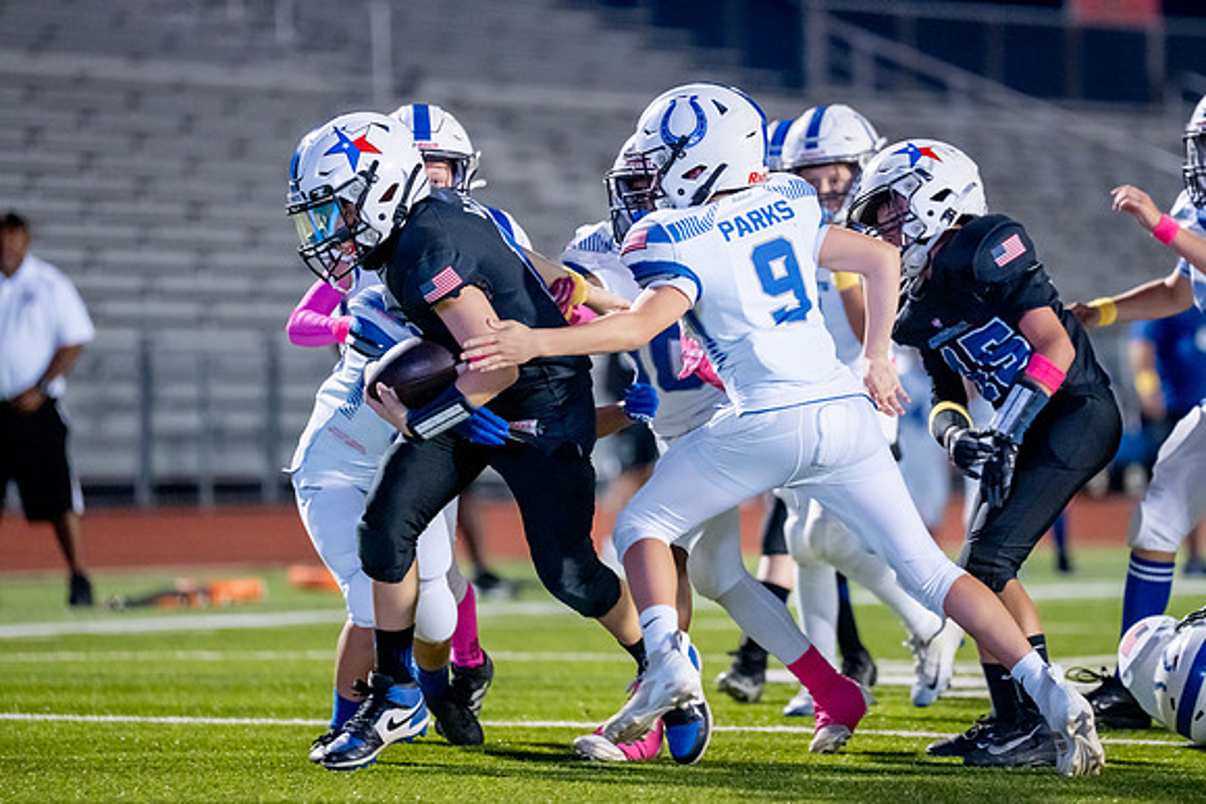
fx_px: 7698
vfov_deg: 6.0
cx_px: 712
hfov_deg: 9.0
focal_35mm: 230
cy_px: 369
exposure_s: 1/1000
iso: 3200
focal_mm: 191
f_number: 2.8
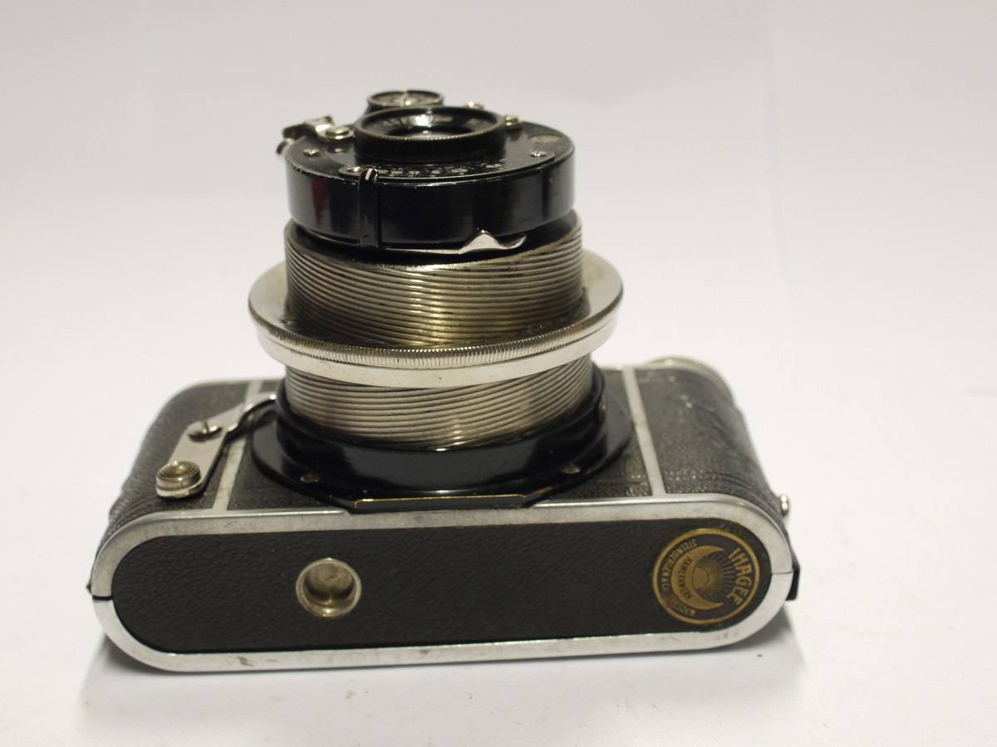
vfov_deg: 24.4
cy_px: 374
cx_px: 498
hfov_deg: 32.2
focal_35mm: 60
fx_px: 1728
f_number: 7.1
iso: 400
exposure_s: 1/15
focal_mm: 30
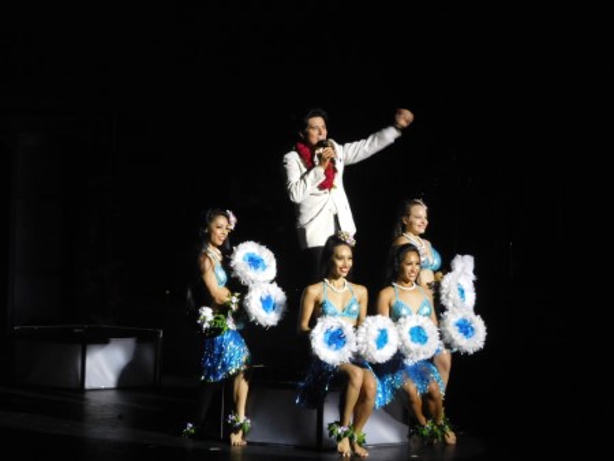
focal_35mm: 100
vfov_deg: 14.8
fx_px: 1775
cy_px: 230
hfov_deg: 19.6
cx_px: 307
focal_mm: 17.8
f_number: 4.8
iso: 800
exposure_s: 1/25
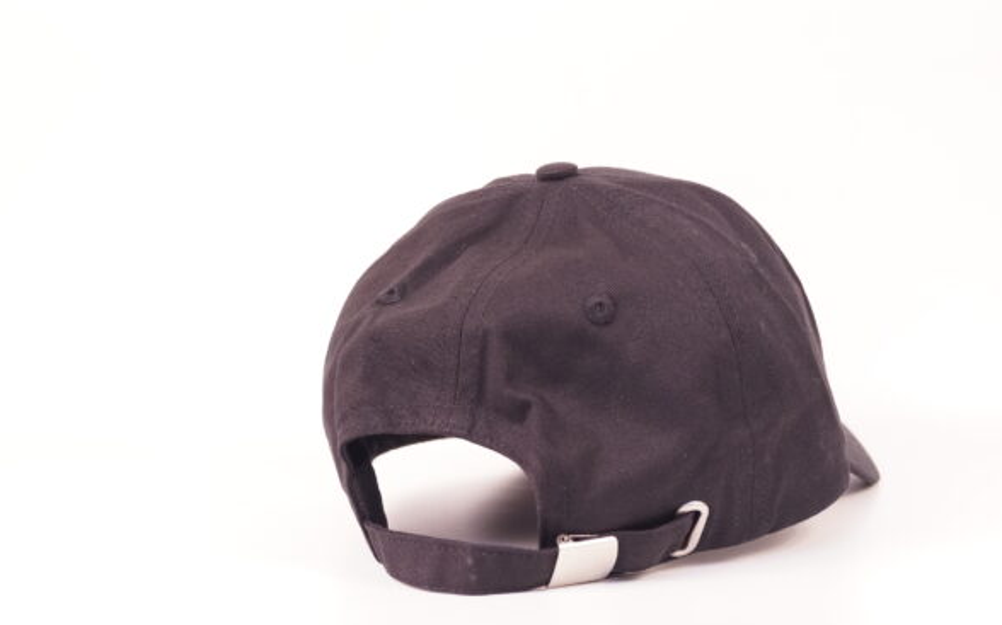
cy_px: 322
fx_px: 1488
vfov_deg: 23.7
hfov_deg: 37.2
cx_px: 503
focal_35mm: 55
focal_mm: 35
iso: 800
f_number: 5.6
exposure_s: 1/100
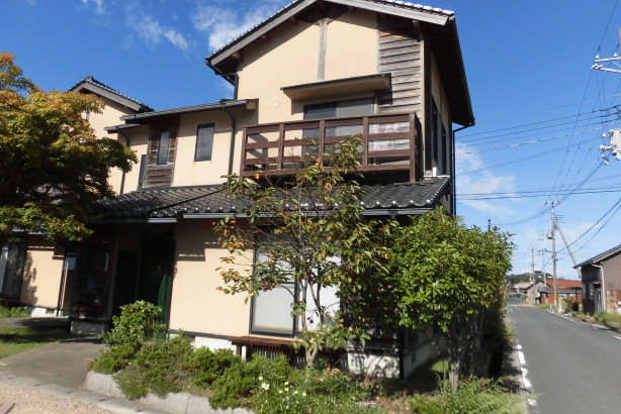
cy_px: 193
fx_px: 449
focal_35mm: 26
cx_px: 299
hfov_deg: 69.3
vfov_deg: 49.6
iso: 100
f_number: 7.8
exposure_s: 1/250
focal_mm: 4.3
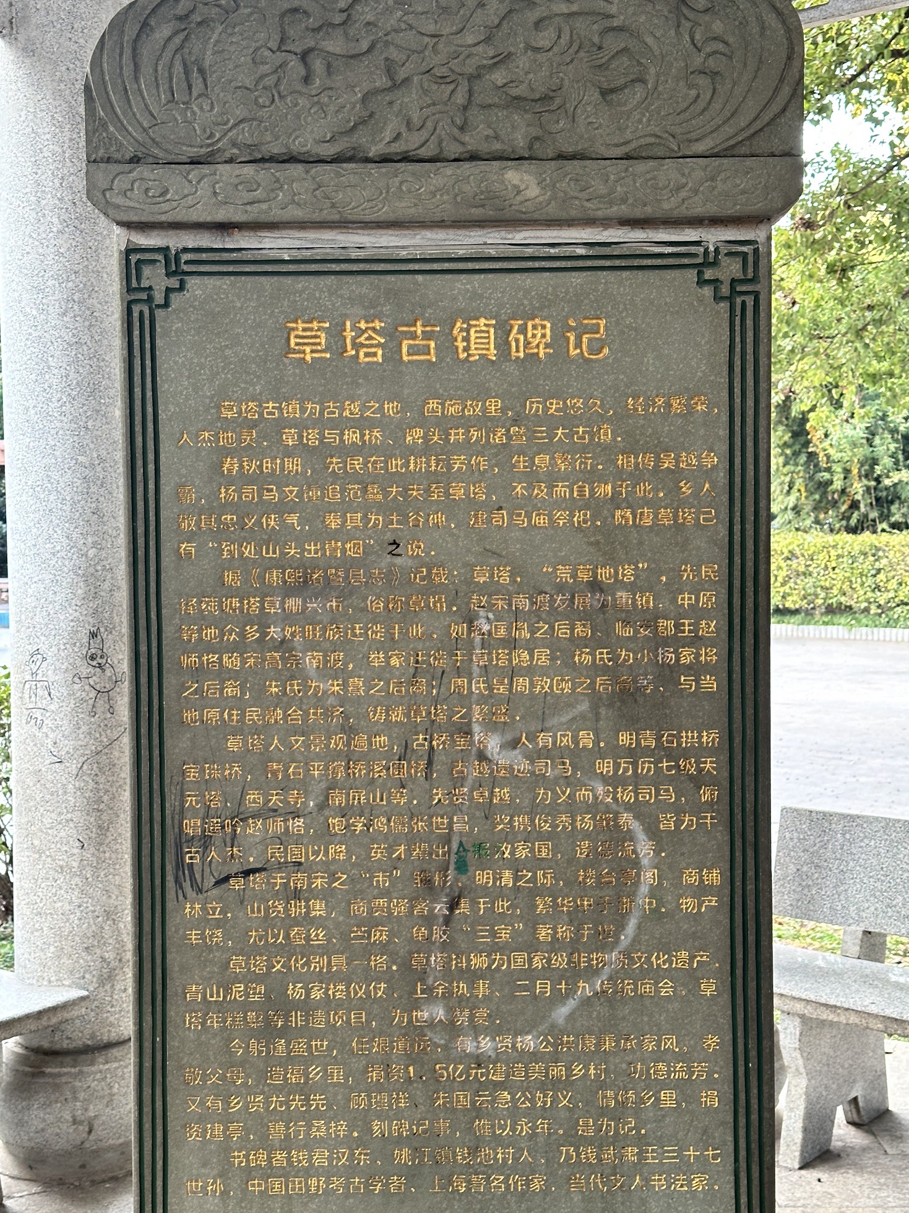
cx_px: 456
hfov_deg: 29.7
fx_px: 1716
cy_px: 606
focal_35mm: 49
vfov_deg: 38.9
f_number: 1.78
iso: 100
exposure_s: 1/60
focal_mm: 6.86
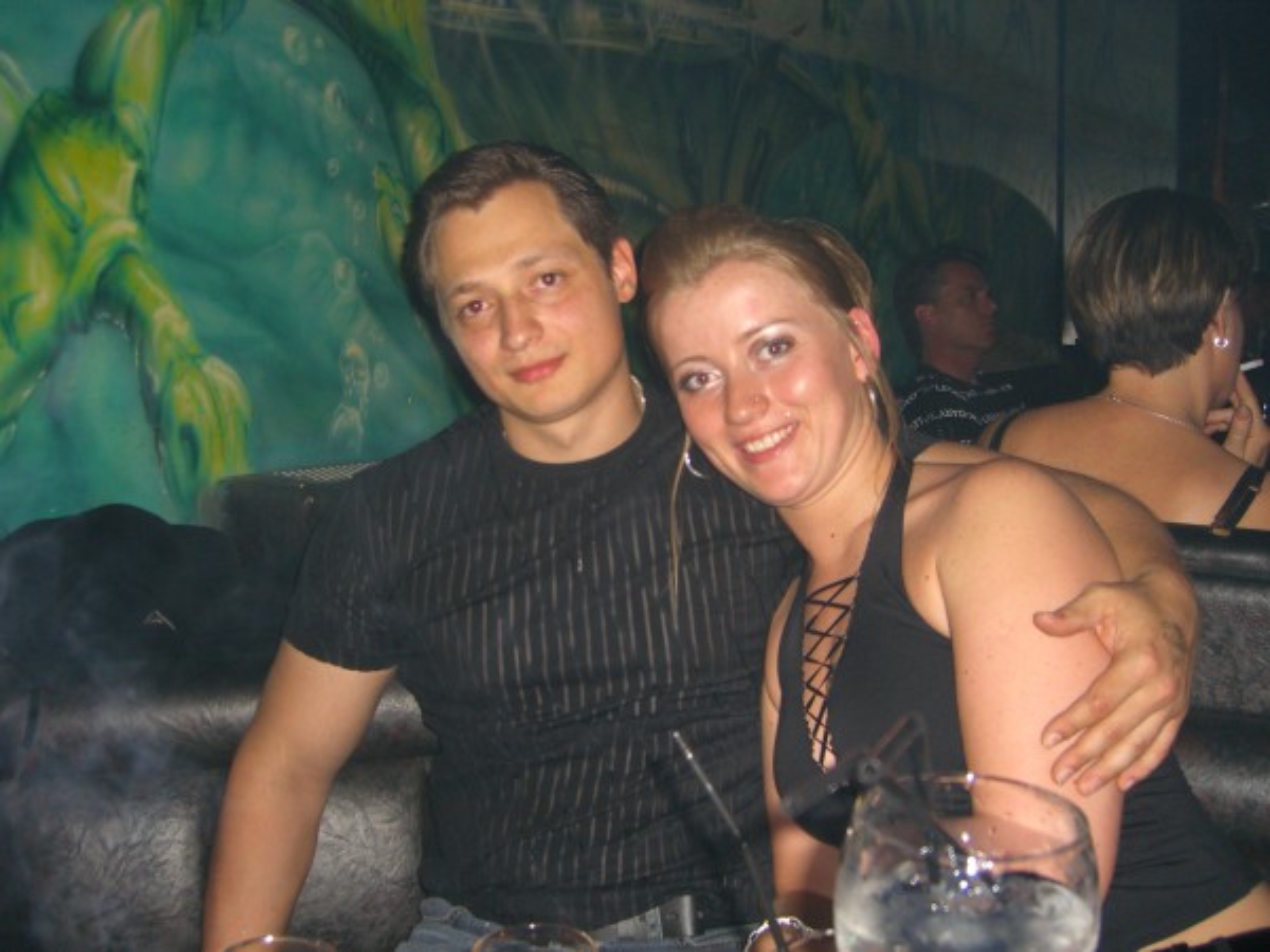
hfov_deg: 49.0
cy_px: 476
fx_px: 1394
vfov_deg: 37.7
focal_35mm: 38
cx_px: 635
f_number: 2.8
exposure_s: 1/60
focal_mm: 7.9
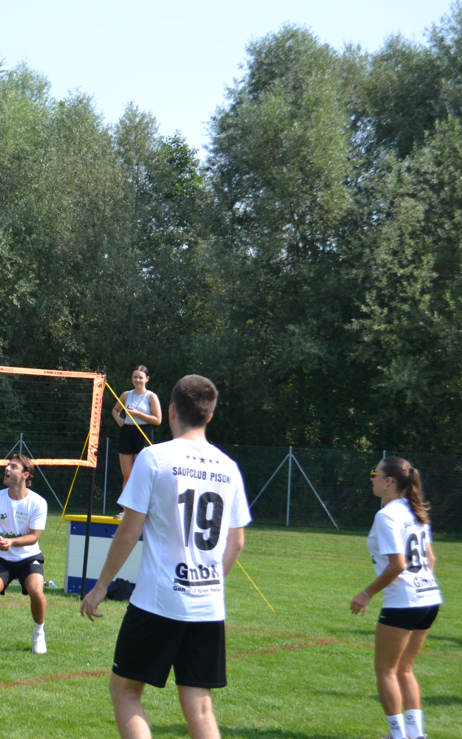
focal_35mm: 74
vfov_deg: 27.9
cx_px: -17
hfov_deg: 17.2
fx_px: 1491
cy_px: 371
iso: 400
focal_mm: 32
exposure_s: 1/1250
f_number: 5
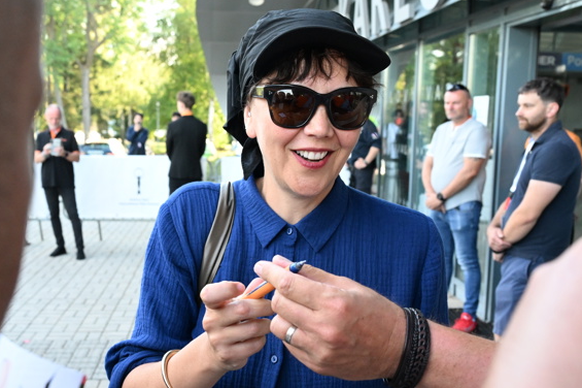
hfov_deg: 44.4
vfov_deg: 30.5
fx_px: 711
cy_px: 206
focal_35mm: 44
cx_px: 249
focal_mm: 24
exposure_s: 1/500
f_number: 5
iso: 2500
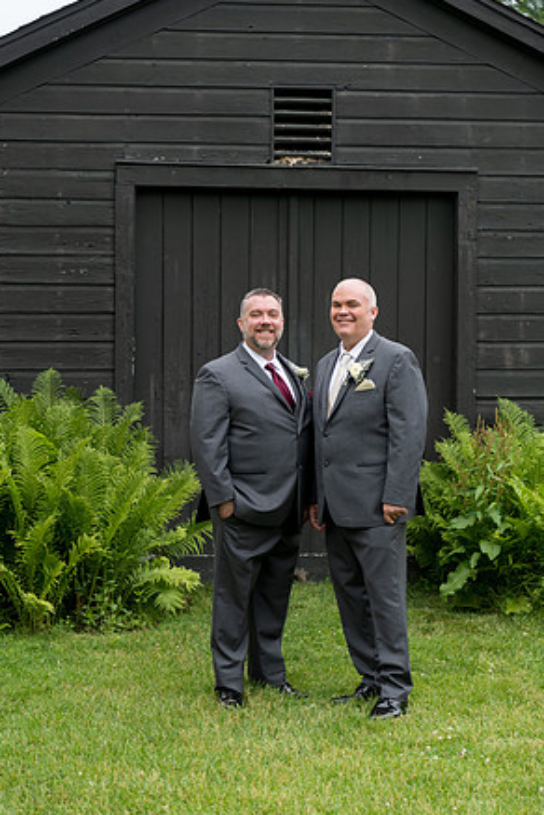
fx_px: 1632
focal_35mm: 72
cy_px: 402
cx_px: 268
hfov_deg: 18.9
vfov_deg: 28.1
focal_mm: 70
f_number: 2.8
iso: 64
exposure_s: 1/200
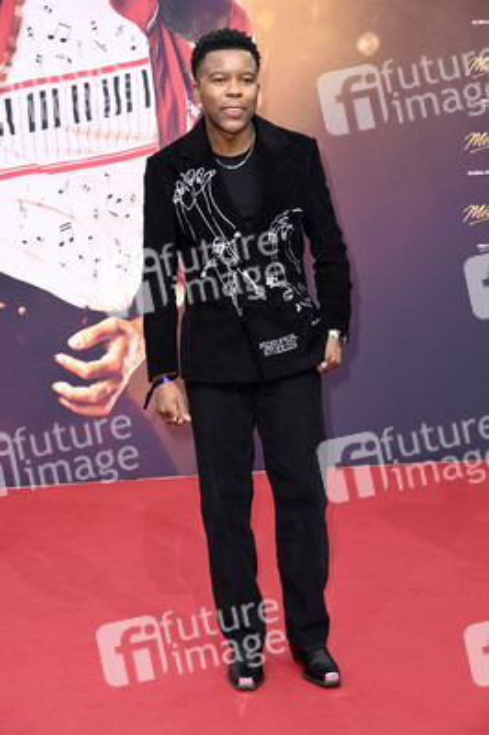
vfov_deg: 26.0
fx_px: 1592
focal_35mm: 78
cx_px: 244
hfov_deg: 17.5
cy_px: 368
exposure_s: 1/250
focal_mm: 78
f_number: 5.6
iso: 400
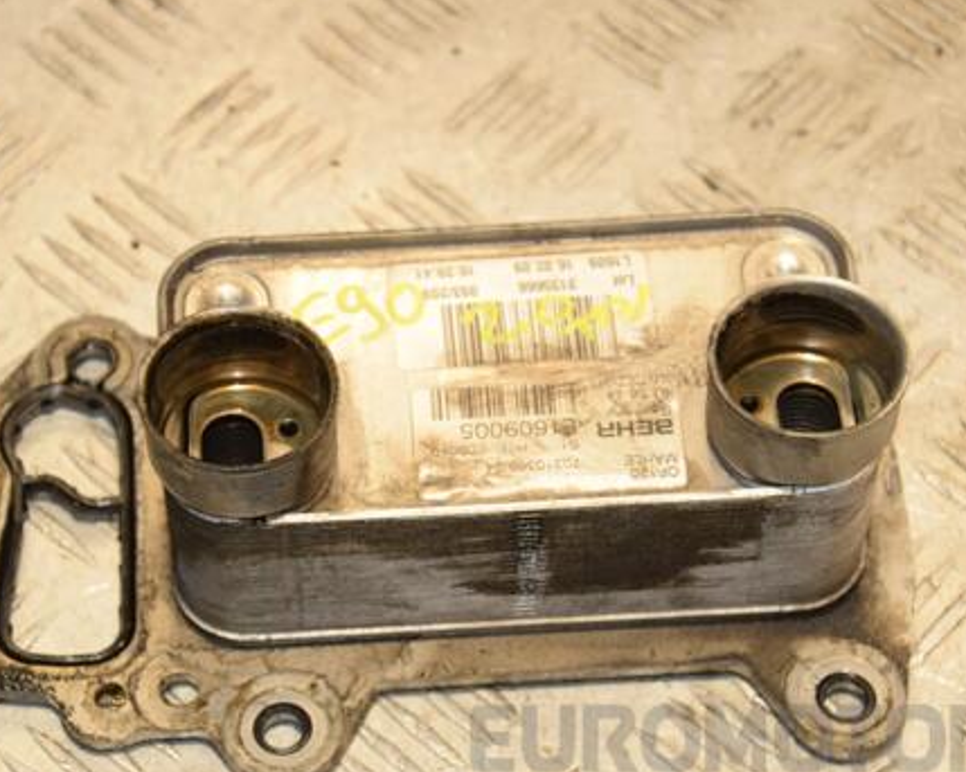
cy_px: 439
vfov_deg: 12.6
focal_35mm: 122
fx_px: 3487
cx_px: 428
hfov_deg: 15.8
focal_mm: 62
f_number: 6.3
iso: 800
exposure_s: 1/200
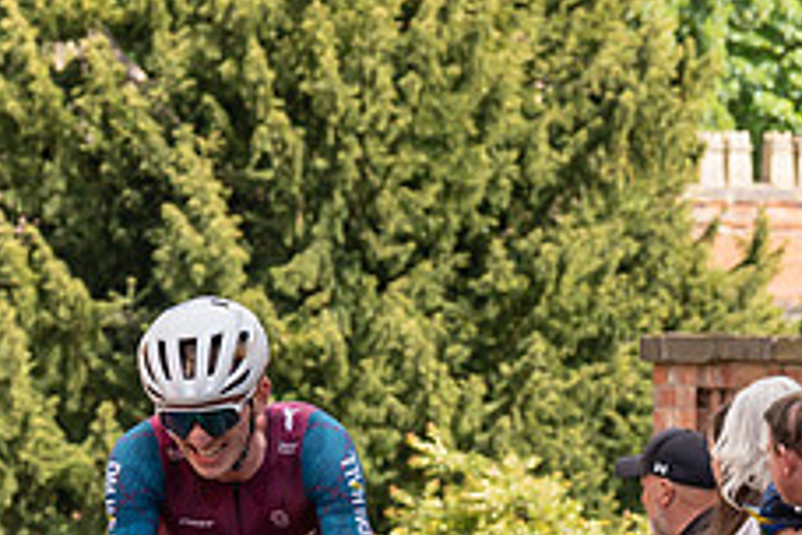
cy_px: 206
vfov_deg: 4.6
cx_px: 389
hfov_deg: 6.9
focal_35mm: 299
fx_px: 6661
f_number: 5
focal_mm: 70
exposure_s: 1/1000
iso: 400
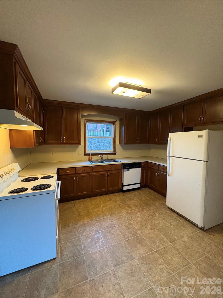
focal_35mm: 14
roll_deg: -0.6
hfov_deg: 85.7
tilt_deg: -3.4
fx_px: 120
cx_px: 112
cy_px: 149
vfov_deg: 102.1
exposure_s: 1/60
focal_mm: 2.22
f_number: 2.2
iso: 500
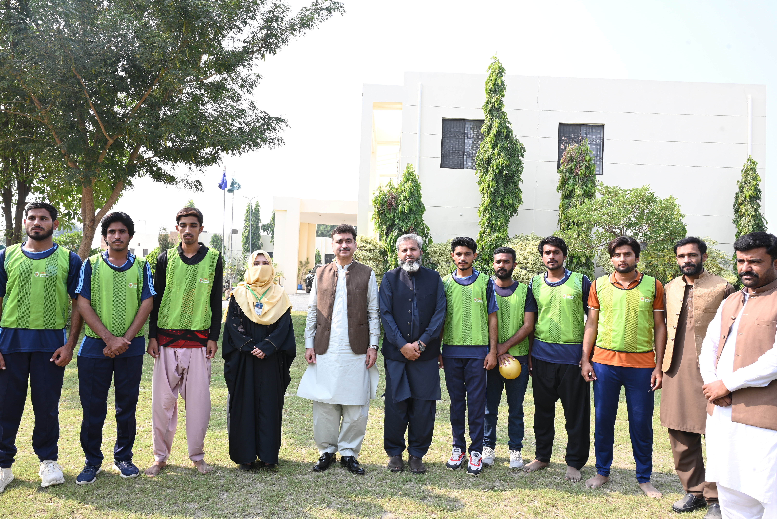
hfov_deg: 69.4
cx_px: 388
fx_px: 561
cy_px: 260
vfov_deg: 49.6
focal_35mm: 26
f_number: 11
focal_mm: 26
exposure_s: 1/30
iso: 100
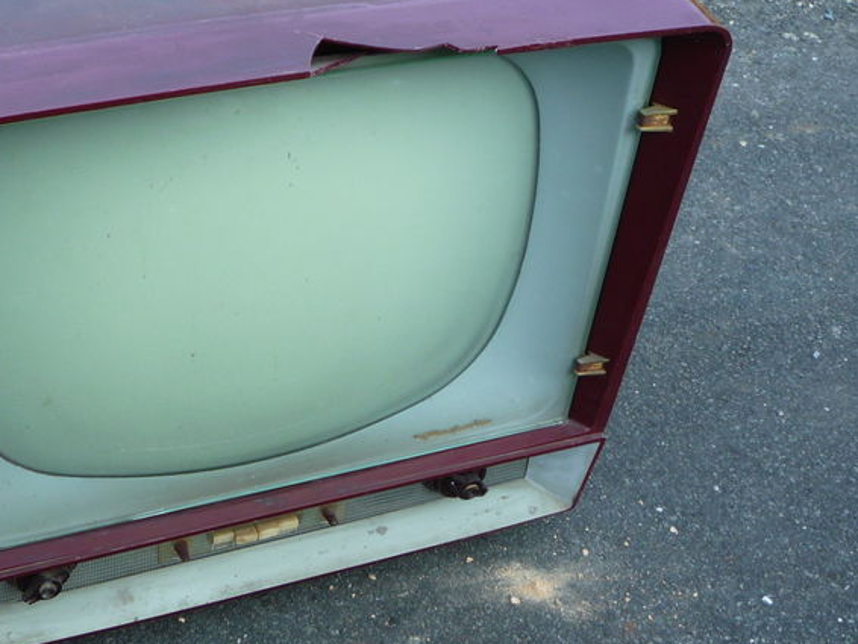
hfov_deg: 35.7
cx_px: 261
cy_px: 309
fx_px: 1314
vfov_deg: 27.5
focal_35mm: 53
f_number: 3.3
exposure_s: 1/80
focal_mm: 5.2
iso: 100
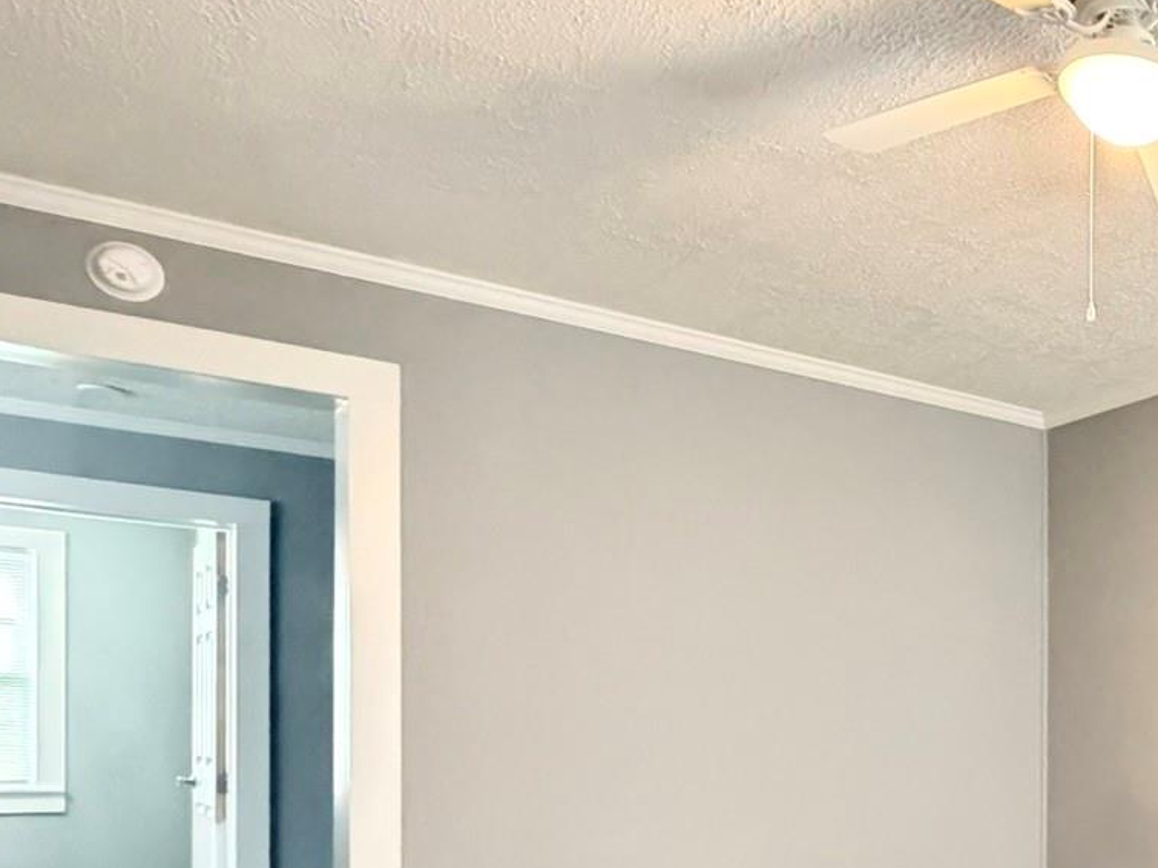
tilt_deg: -0.7
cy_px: 768
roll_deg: -0.2
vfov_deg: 35.6
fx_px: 1271
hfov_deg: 39.0
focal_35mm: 38
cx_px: 1311
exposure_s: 1/60
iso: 1250
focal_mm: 2.22
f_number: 2.2
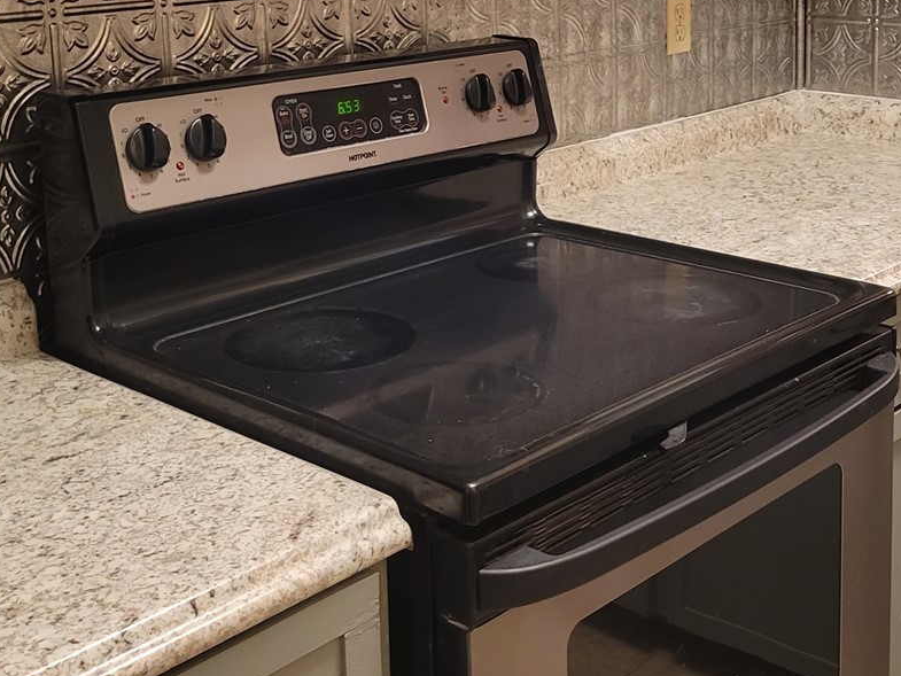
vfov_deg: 26.8
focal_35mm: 53
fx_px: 1380
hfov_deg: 36.2
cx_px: 465
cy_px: 102
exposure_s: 1/40
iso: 320
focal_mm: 5.4
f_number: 1.8
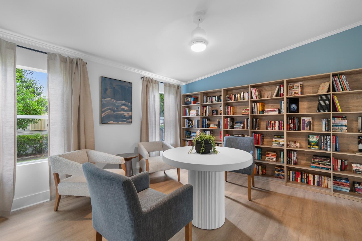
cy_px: 120
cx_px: 181
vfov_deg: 77.3
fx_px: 151
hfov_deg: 100.4
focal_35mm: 15
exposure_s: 1/10
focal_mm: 10
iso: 100
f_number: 4.5
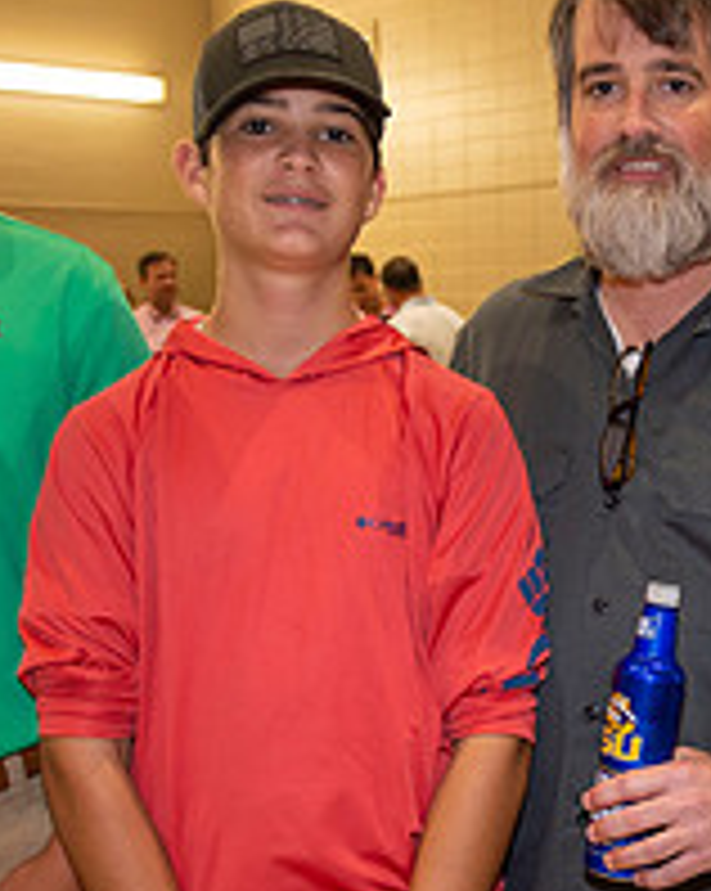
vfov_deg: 28.5
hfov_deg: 22.7
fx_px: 1739
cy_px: 598
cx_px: 598
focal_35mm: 66
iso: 1250
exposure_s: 1/100
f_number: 2.8
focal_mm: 24
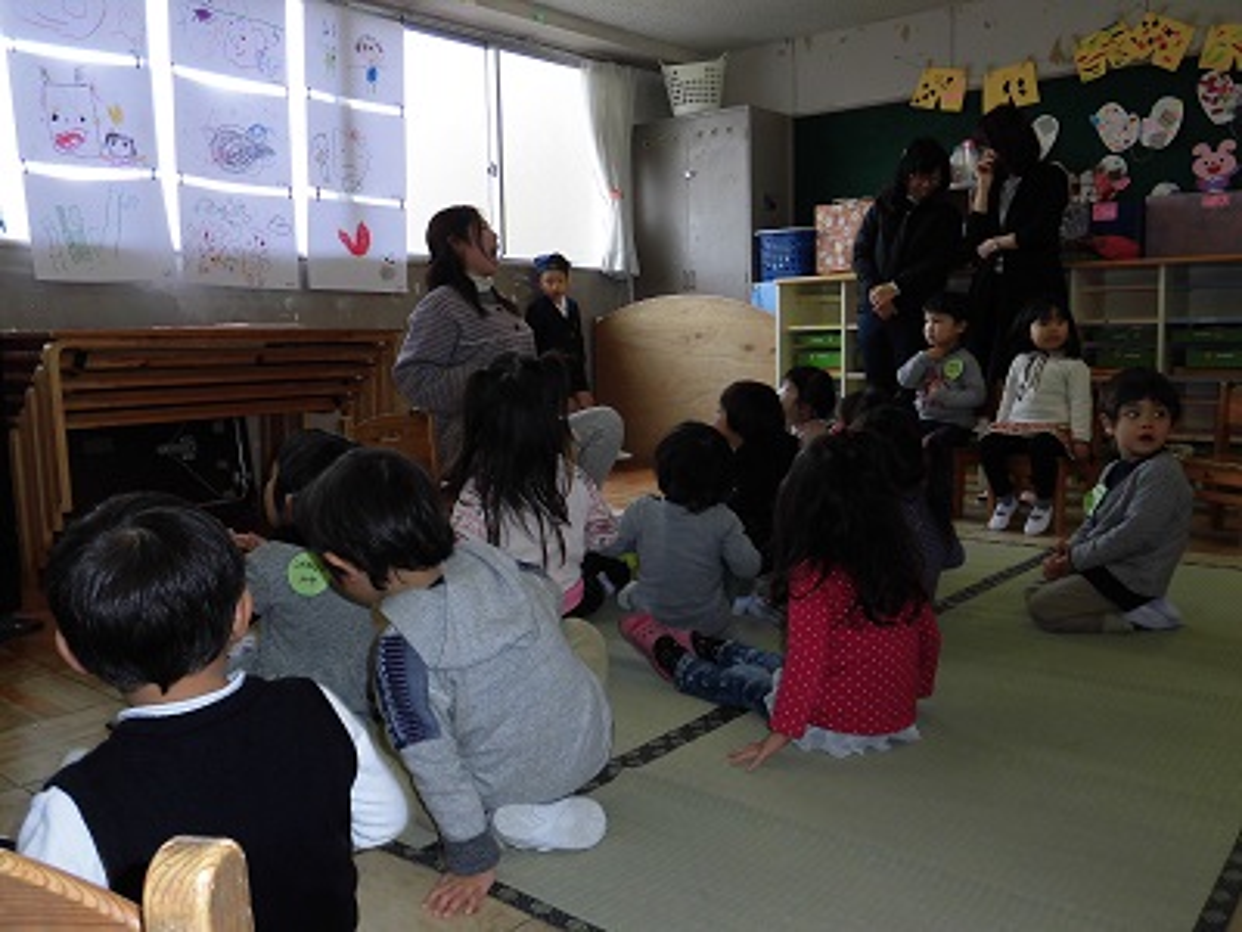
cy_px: 466
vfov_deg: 44.2
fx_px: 1148
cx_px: 621
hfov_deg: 56.8
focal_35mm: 32
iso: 100
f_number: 3.5
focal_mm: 5.81
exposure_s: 1/40
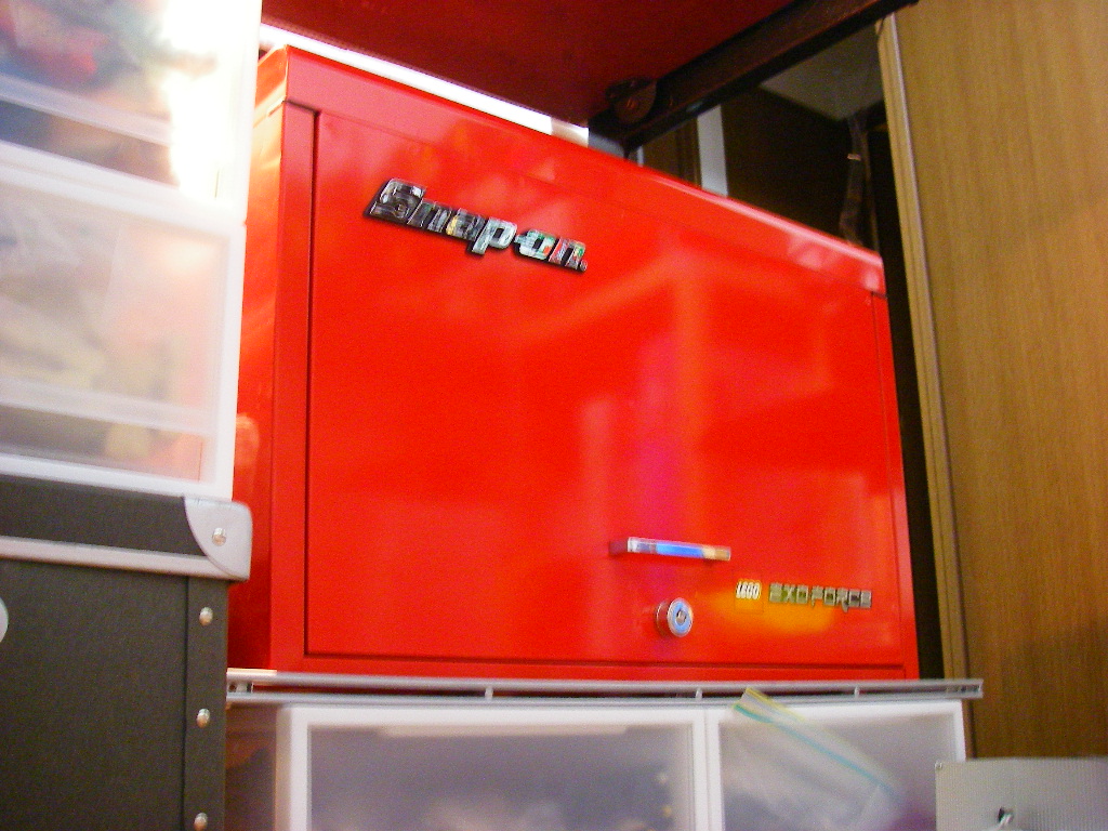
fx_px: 1216
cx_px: 554
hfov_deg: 49.0
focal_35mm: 38
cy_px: 416
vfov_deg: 37.7
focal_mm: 6.3
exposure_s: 1/4
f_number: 3.3
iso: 400
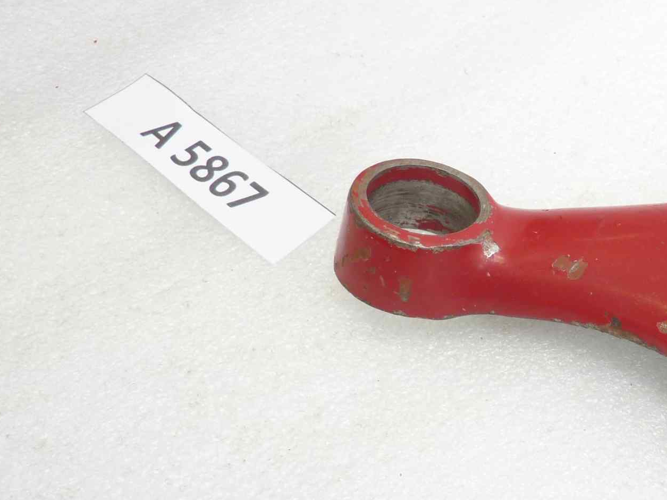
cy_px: 377
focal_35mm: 51
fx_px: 983
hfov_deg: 35.0
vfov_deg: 28.1
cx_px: 622
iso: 80
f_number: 3.3
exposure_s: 1/13
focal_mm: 4.1
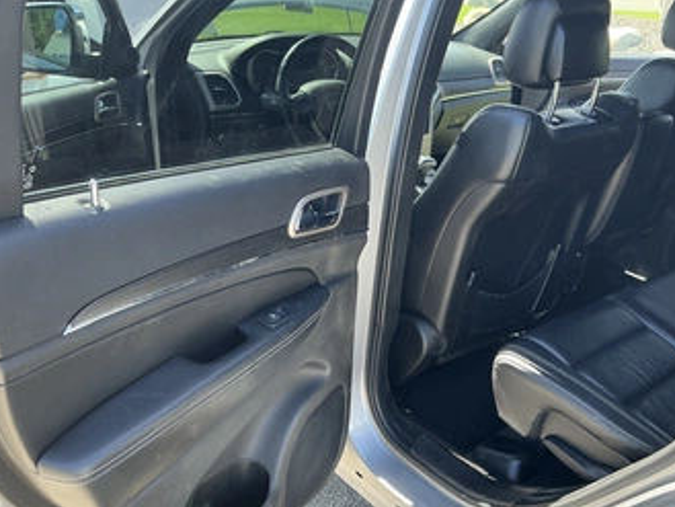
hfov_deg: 53.7
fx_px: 663
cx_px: 390
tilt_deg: -22.6
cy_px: 306
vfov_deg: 41.6
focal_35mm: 34
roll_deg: -3.7
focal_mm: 3
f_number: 1.8
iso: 40
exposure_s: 1/122
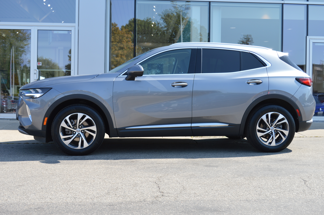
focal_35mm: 44
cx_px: 162
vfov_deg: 30.8
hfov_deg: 45.0
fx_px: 391
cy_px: 108
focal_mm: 29
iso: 100
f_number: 6.3
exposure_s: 1/160
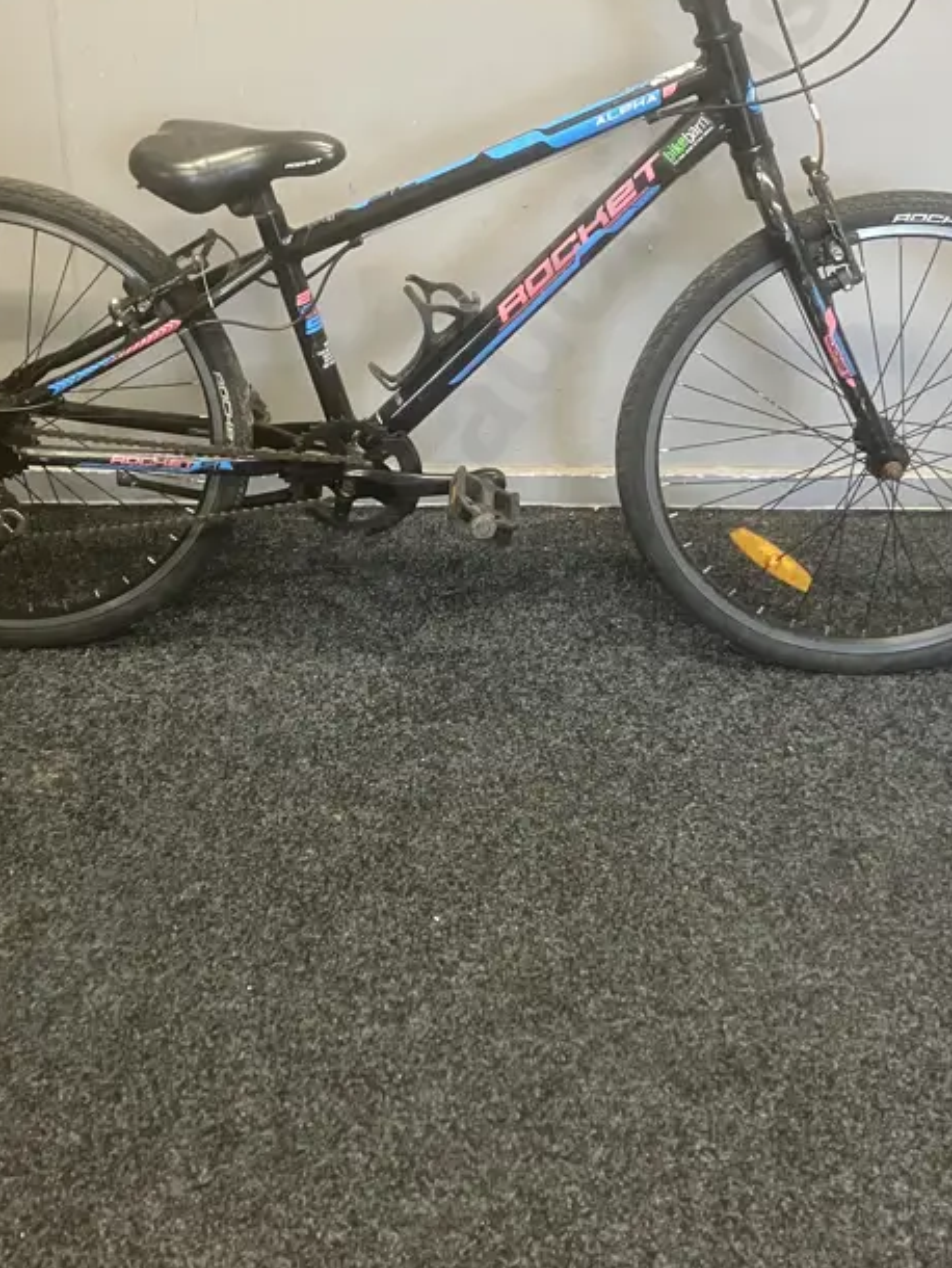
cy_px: 503
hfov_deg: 30.9
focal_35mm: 47
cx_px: 414
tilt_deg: -26.6
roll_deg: -1.7
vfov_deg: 40.2
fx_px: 1722
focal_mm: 3.99
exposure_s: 1/50
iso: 200
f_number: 1.8
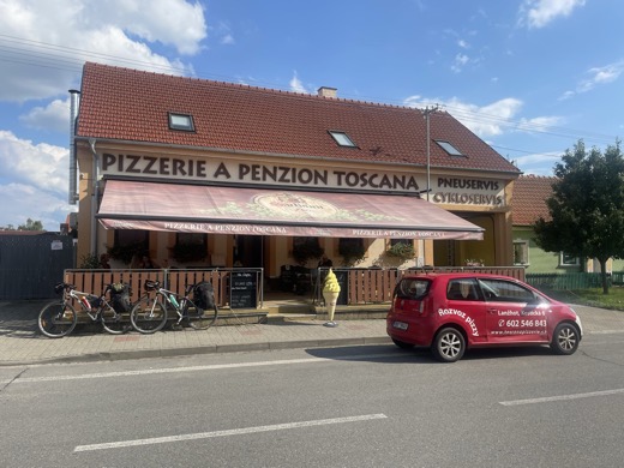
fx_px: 469
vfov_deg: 53.1
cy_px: 234
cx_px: 312
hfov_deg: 67.3
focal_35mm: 26
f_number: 1.6
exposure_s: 1/3300
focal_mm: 4.2
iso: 32
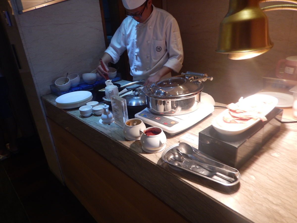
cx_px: 148
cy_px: 112
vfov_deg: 56.8
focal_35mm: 24
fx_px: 206
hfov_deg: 71.6
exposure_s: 1/30
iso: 160
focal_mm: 4.3
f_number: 2.8
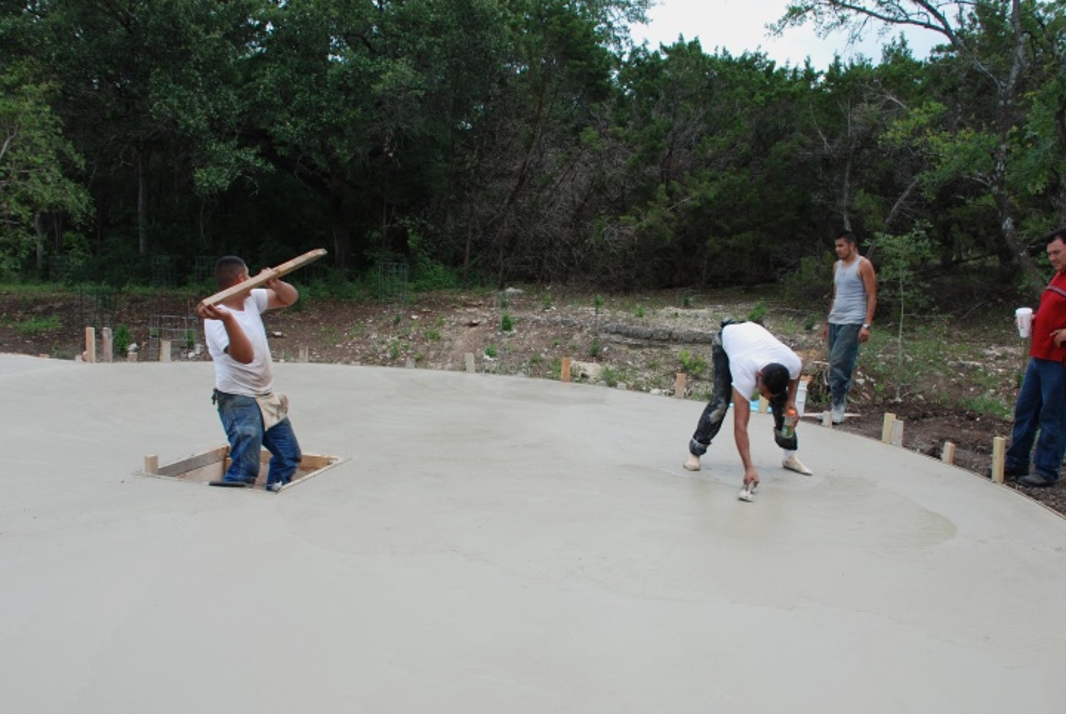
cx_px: 555
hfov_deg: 61.8
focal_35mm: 30
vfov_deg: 43.7
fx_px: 889
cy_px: 384
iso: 100
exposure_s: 1/125
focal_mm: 18
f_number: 5.6
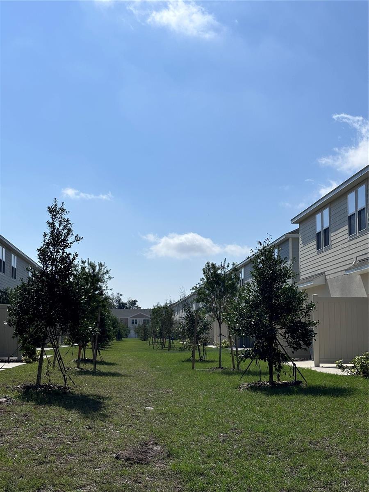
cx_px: 184
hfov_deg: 28.0
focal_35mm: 52
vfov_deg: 36.8
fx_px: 739
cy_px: 246
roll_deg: +0.4
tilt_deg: +6.1
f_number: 1.6
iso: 32
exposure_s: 1/7692
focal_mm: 5.96
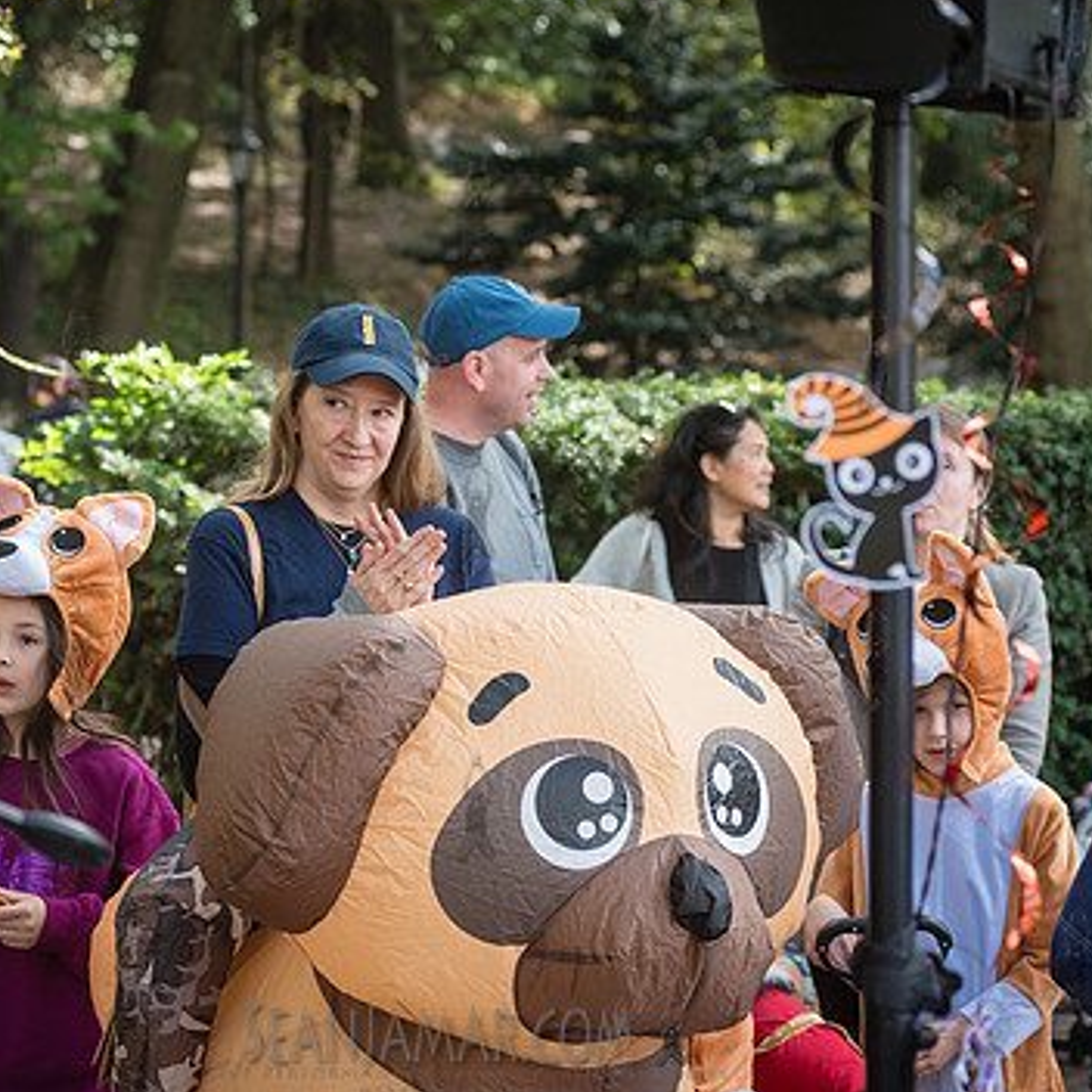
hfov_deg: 15.6
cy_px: 507
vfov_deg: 15.6
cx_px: 475
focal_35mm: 112
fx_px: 3997
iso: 1000
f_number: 4.5
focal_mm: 80
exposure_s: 1/500
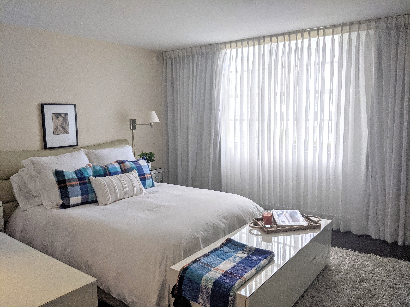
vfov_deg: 51.4
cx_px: 205
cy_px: 154
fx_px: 320
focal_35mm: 27
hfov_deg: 65.3
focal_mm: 4.44
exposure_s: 1/279
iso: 48
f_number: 1.8
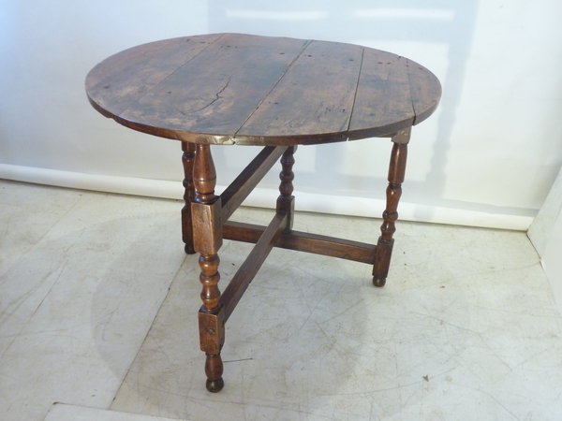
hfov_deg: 52.6
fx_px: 568
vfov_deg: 40.7
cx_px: 281
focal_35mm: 35
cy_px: 210
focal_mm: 5.7
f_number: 3.5
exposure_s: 1/10
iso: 400
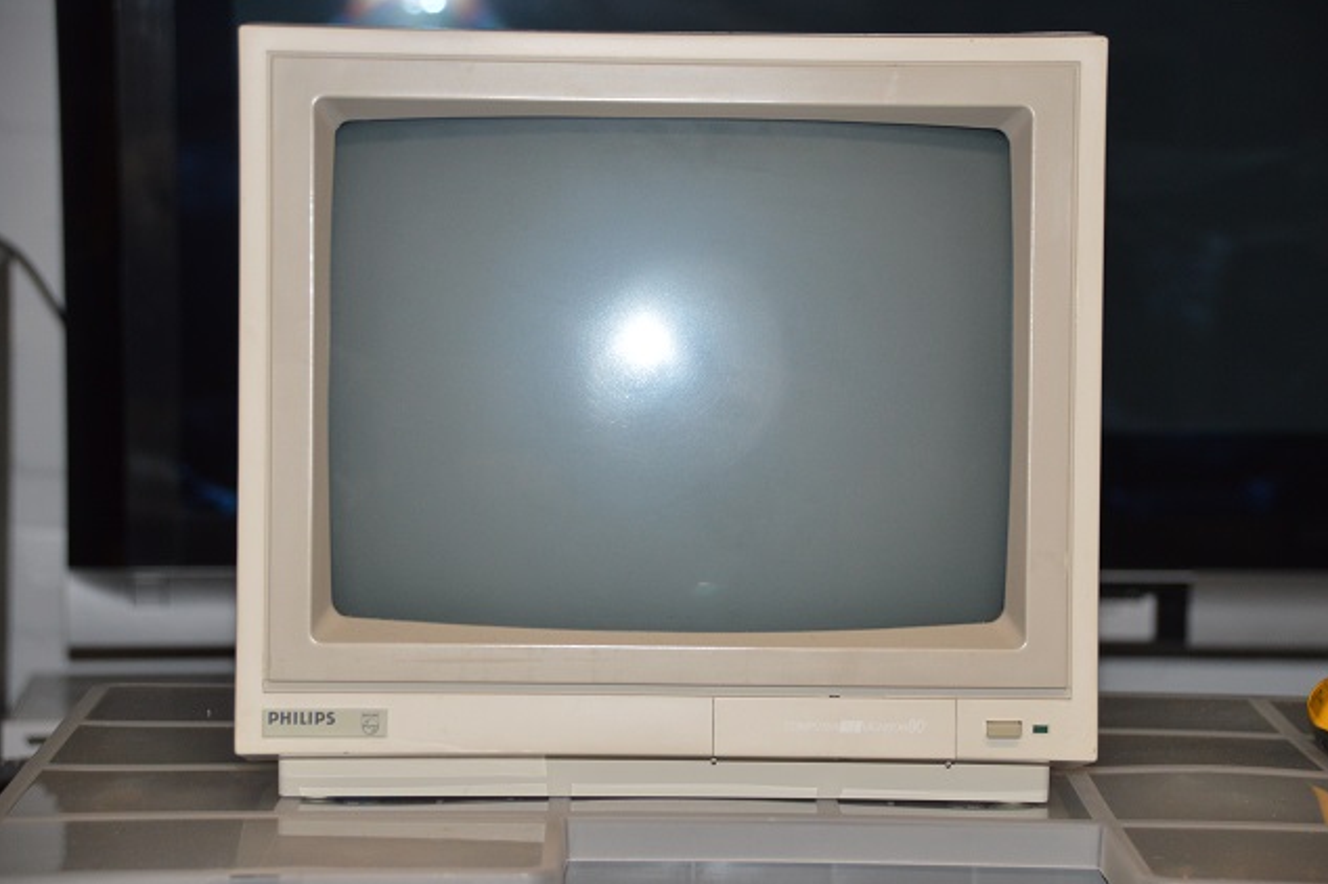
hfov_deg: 18.0
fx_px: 4185
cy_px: 441
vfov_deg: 12.1
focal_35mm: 114
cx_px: 662
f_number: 5
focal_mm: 75
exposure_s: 1/60
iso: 800
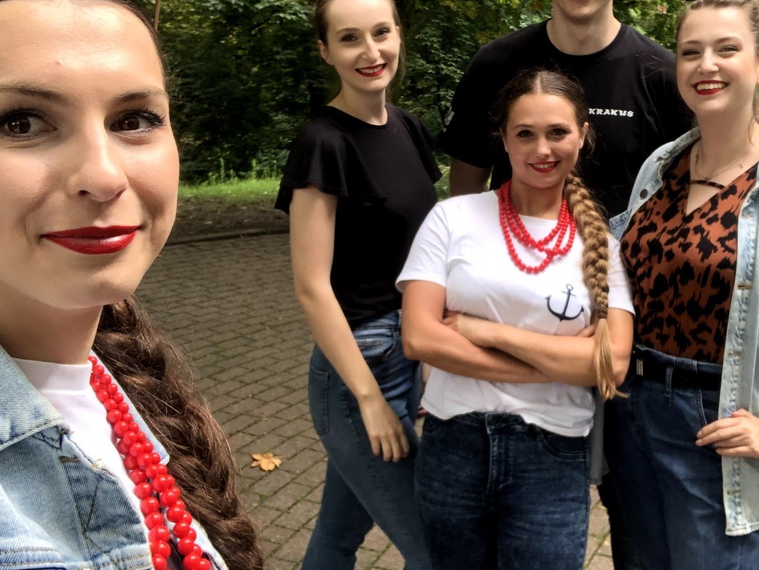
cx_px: 484
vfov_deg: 30.2
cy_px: 235
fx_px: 1053
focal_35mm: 48
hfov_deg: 39.3
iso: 40
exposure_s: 1/120
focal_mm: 2.87
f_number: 2.2
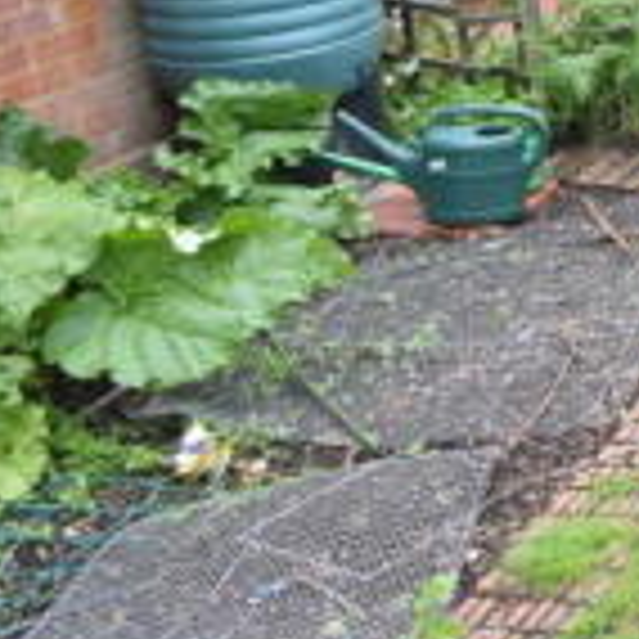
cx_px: 1240
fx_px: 1232
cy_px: -74
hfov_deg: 19.2
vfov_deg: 26.6
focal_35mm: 59
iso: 400
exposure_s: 1/125
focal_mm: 10
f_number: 5.6
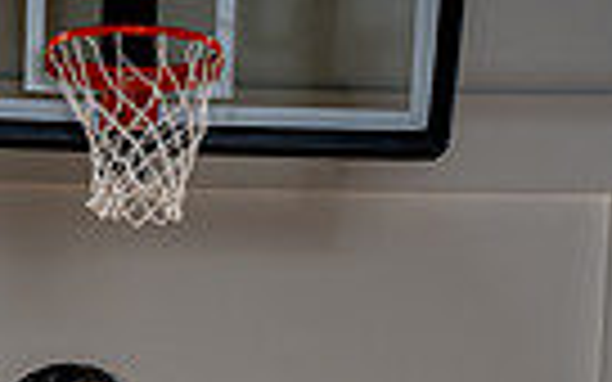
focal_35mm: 135
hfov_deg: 15.3
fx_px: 2252
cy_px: 1007
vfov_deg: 8.6
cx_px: 94
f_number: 5.6
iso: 200
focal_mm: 40
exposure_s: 1/250
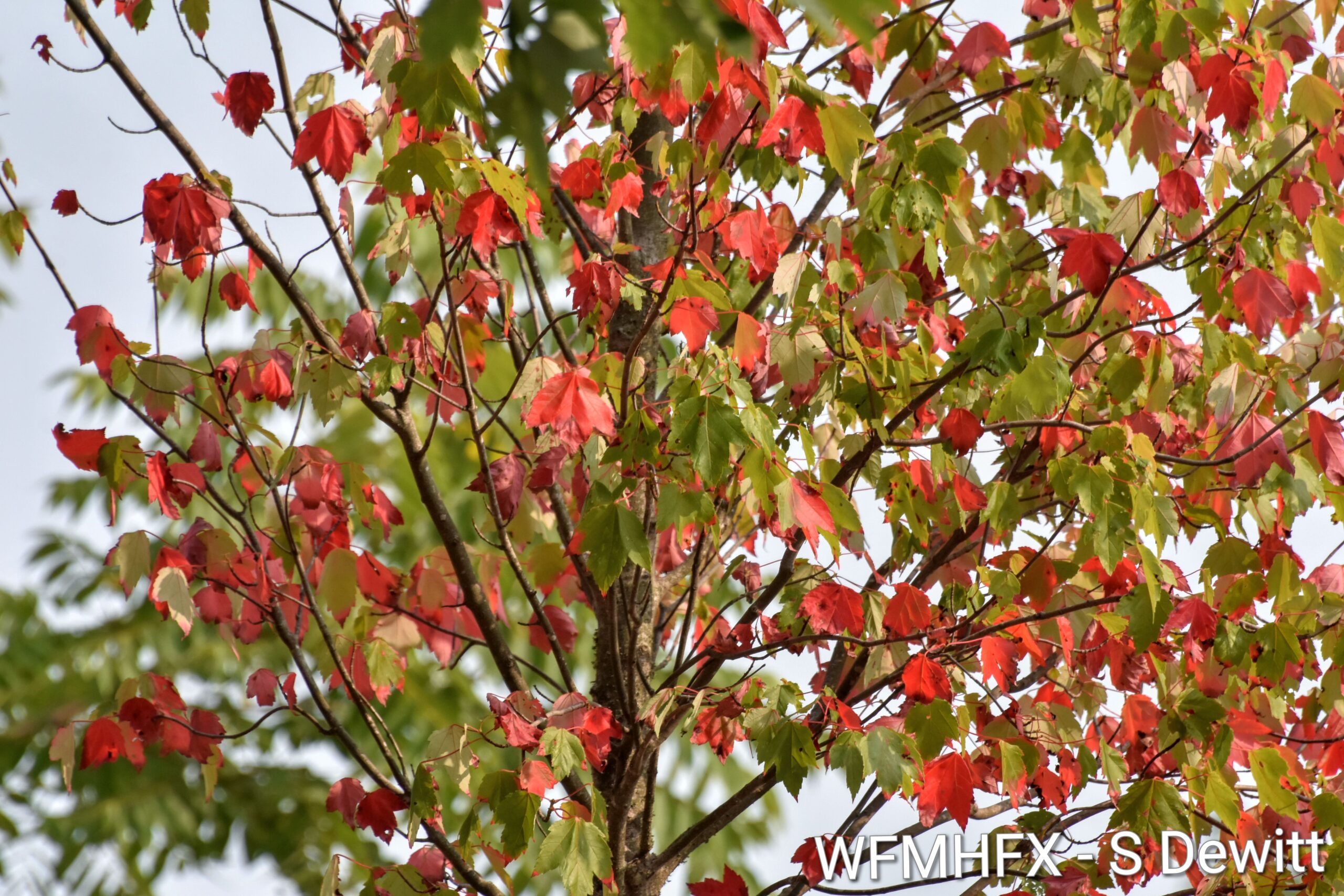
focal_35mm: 450
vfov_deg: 3.1
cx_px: 672
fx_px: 16800
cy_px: 448
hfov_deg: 4.6
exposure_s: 1/667
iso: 500
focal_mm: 300
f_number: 8
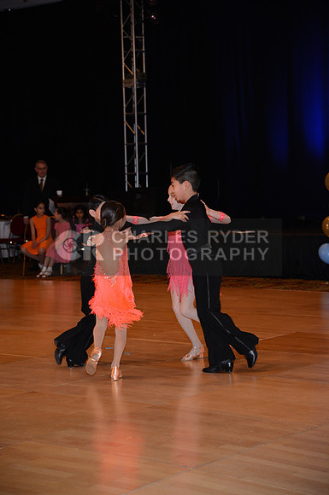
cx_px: 164
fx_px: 1072
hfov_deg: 17.4
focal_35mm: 78
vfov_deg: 26.0
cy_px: 248
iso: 2000
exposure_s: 1/200
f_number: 4.5
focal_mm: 78
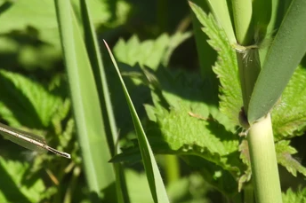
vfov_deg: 1.1
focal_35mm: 1257
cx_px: 40
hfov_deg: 1.6
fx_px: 10679
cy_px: 152
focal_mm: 116
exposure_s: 1/250
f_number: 6.3
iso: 100
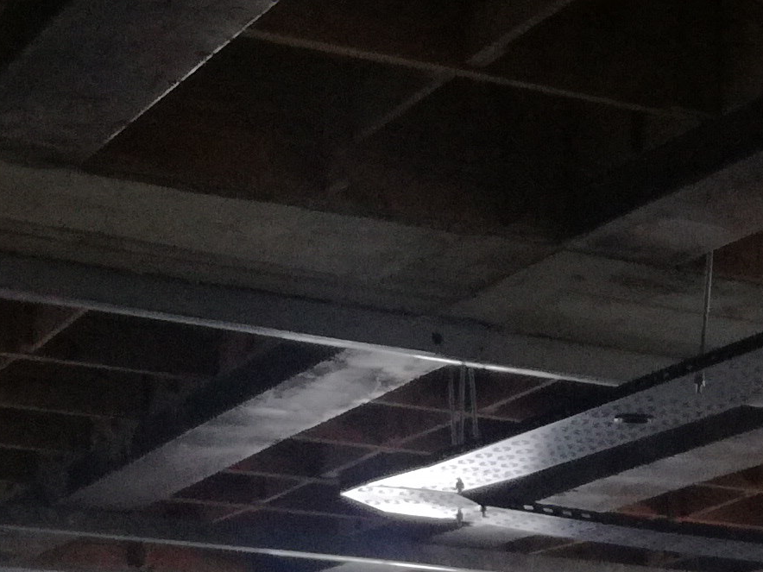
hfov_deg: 14.9
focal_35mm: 127
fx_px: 2799
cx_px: 941
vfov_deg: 10.6
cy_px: 1166
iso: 125
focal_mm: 3.79
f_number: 2
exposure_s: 1/30
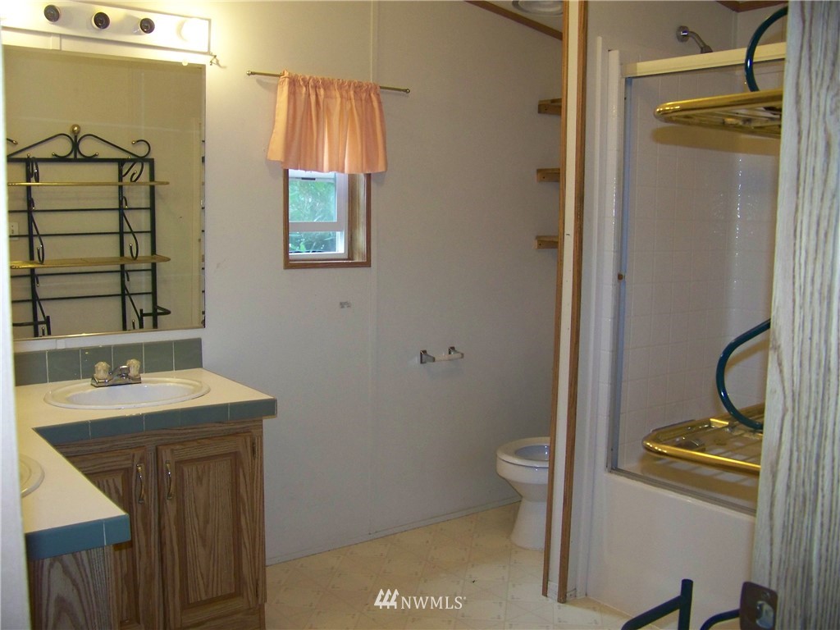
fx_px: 874
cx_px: 420
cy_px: 315
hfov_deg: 51.4
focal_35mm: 36
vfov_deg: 39.7
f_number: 2.8
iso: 200
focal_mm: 5.85
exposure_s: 1/30
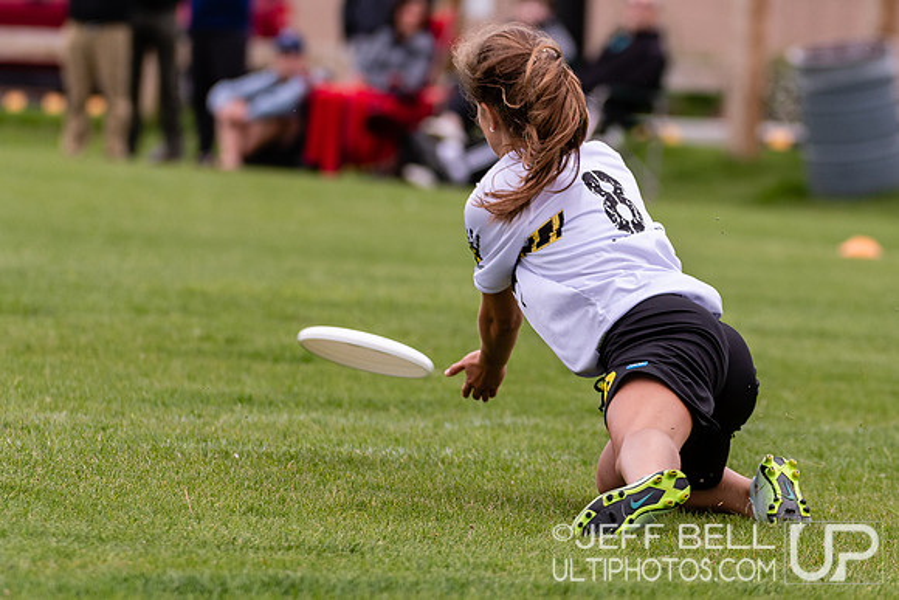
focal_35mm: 446
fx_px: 11151
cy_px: 175
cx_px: 637
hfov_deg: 4.6
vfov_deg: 3.1
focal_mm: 210
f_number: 4
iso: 320
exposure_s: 1/1000
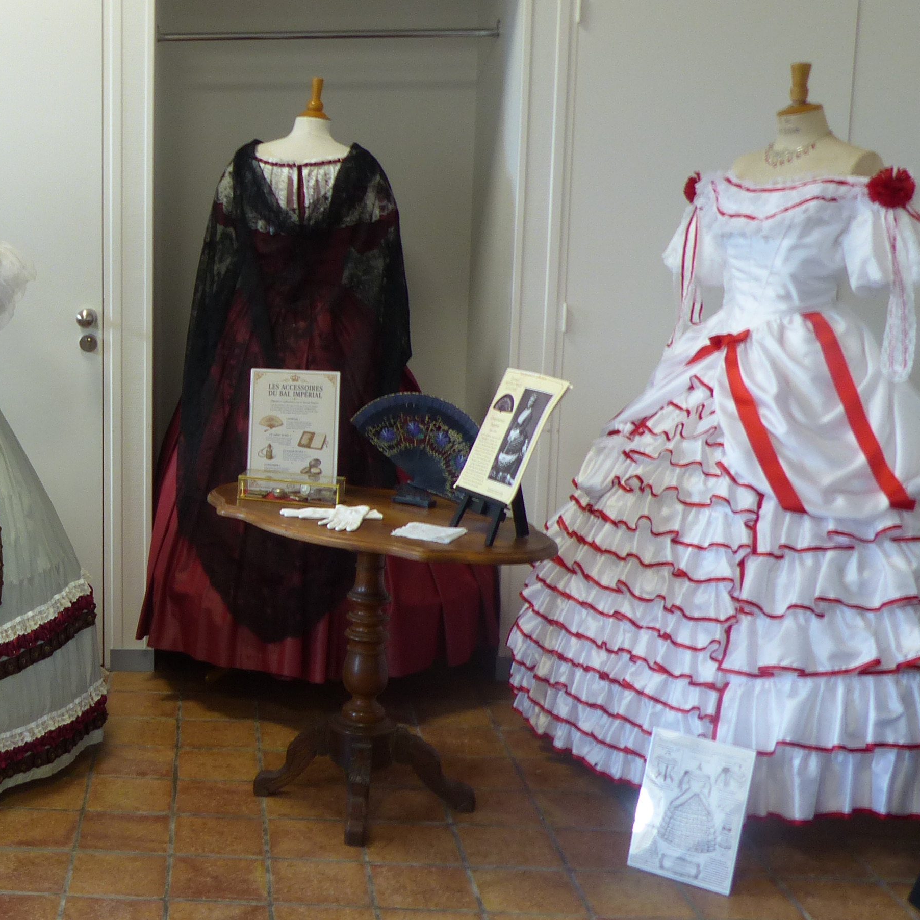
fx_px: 1473
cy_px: 429
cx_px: 35
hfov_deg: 32.3
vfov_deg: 34.7
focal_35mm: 49
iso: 100
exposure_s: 1/13
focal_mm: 4.5
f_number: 2.8
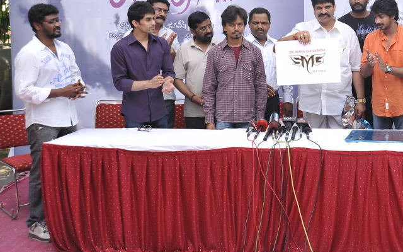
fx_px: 626
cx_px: 318
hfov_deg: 34.7
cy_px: 63
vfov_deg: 22.5
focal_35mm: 57
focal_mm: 35
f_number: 5
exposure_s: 1/160
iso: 250
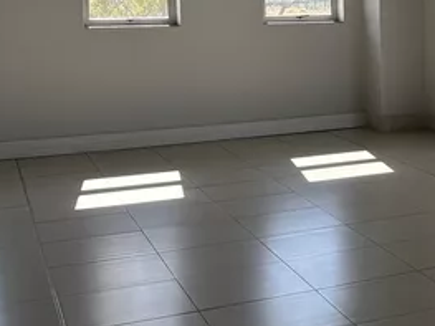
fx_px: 917
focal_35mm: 73
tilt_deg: -5.8
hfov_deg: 24.1
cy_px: 60
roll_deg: +0.4
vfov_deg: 19.9
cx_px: 528
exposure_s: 1/570
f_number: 1.78
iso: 80
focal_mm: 6.86
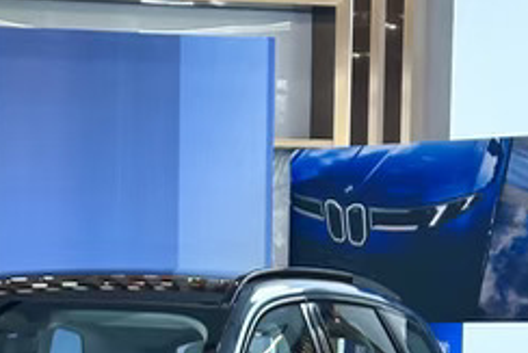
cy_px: 492
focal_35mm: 166
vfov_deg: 8.1
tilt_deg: -3.0
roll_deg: -1.3
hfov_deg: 12.2
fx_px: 2436
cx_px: -28
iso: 50
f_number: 1.78
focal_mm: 6.86
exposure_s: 1/50
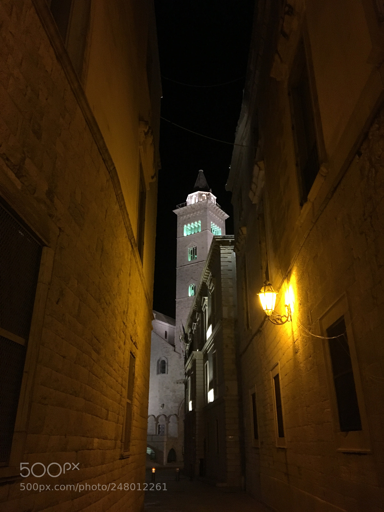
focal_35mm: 29
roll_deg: +1.4
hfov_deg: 48.2
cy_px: 256
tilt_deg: +22.8
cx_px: 192
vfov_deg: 61.7
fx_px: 429
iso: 200
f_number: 2.2
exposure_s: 1/20
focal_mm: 4.15
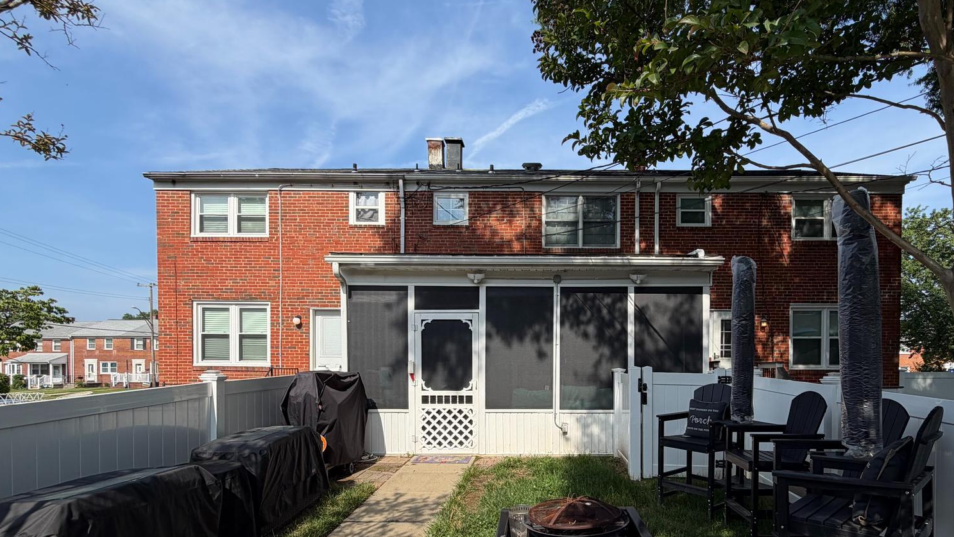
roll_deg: +0.2
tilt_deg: -1.2
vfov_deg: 52.1
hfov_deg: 83.3
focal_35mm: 21
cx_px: 547
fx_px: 531
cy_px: 377
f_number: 2.2
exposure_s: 1/809
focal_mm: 2.22
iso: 20
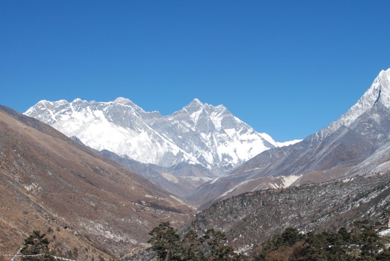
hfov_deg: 35.1
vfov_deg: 24.2
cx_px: 270
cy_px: 167
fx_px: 608
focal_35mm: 56
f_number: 8
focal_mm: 26
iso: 100
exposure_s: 1/250
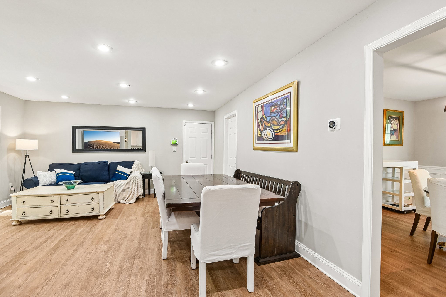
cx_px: 223
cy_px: 148
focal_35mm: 16
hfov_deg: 96.7
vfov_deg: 73.7
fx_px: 198
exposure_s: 1/25
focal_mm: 16
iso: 400
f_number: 8
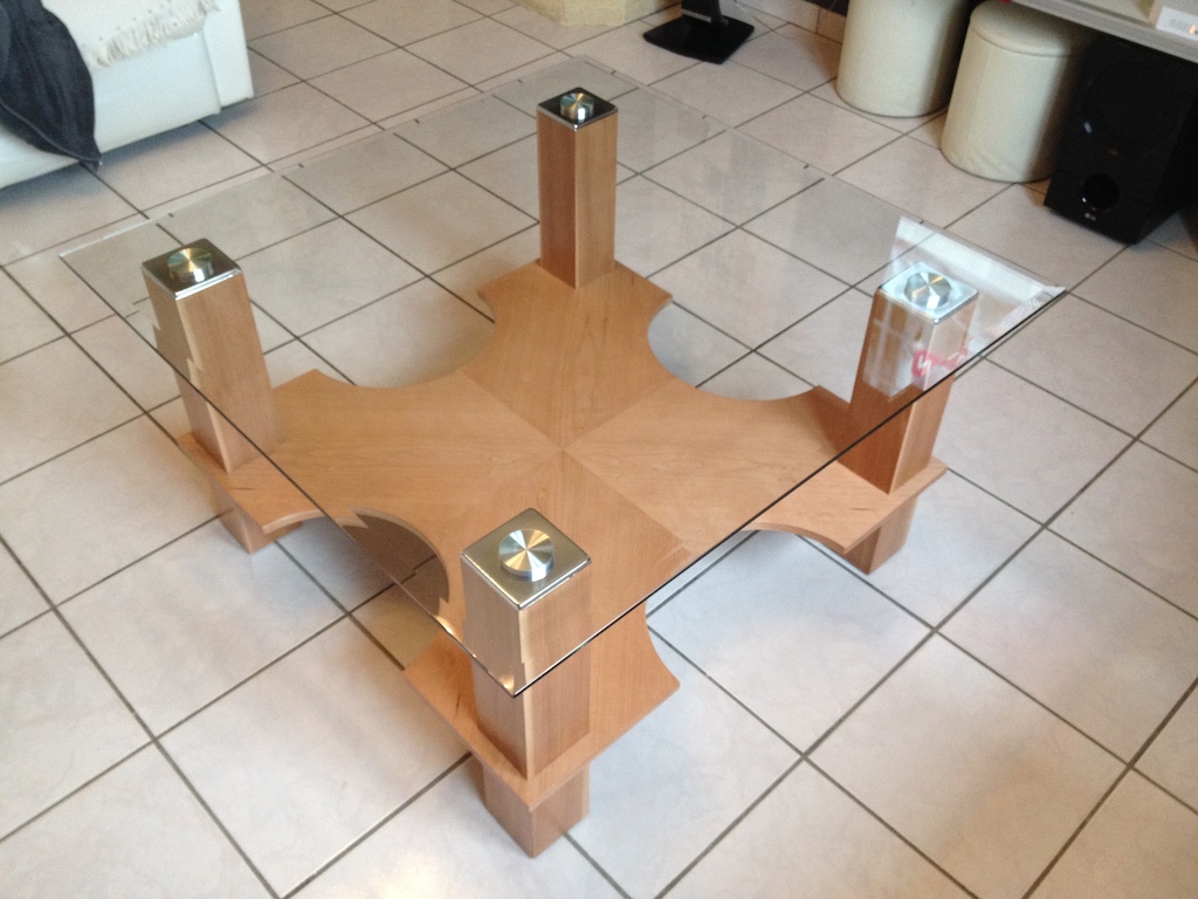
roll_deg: +0.0
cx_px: 599
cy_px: 450
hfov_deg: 52.6
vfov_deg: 40.7
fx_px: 1211
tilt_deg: -43.5
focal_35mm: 35
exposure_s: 1/20
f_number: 2.4
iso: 160
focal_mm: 4.28
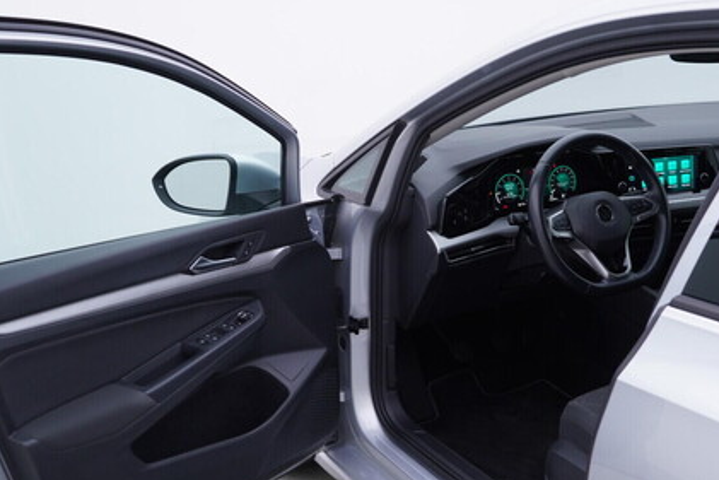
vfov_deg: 28.5
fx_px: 939
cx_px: 384
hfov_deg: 41.9
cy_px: 310
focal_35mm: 47
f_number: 3.5
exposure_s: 1/60
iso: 125
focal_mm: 24
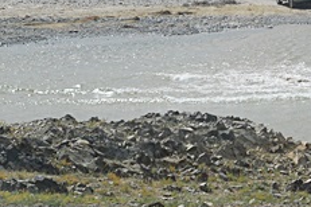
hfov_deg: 7.8
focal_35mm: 260
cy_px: 7
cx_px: 401
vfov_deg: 5.3
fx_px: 2246
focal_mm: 50
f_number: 5.6
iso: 400
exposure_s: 1/2500
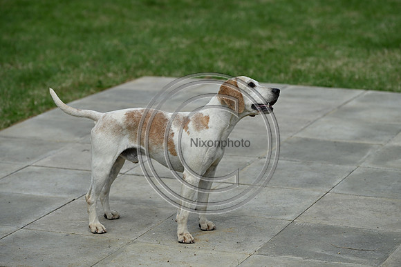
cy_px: 134
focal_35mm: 130
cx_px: 200
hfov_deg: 15.8
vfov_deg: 10.6
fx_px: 1448
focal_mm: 130
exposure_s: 1/1250
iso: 140
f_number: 4.5
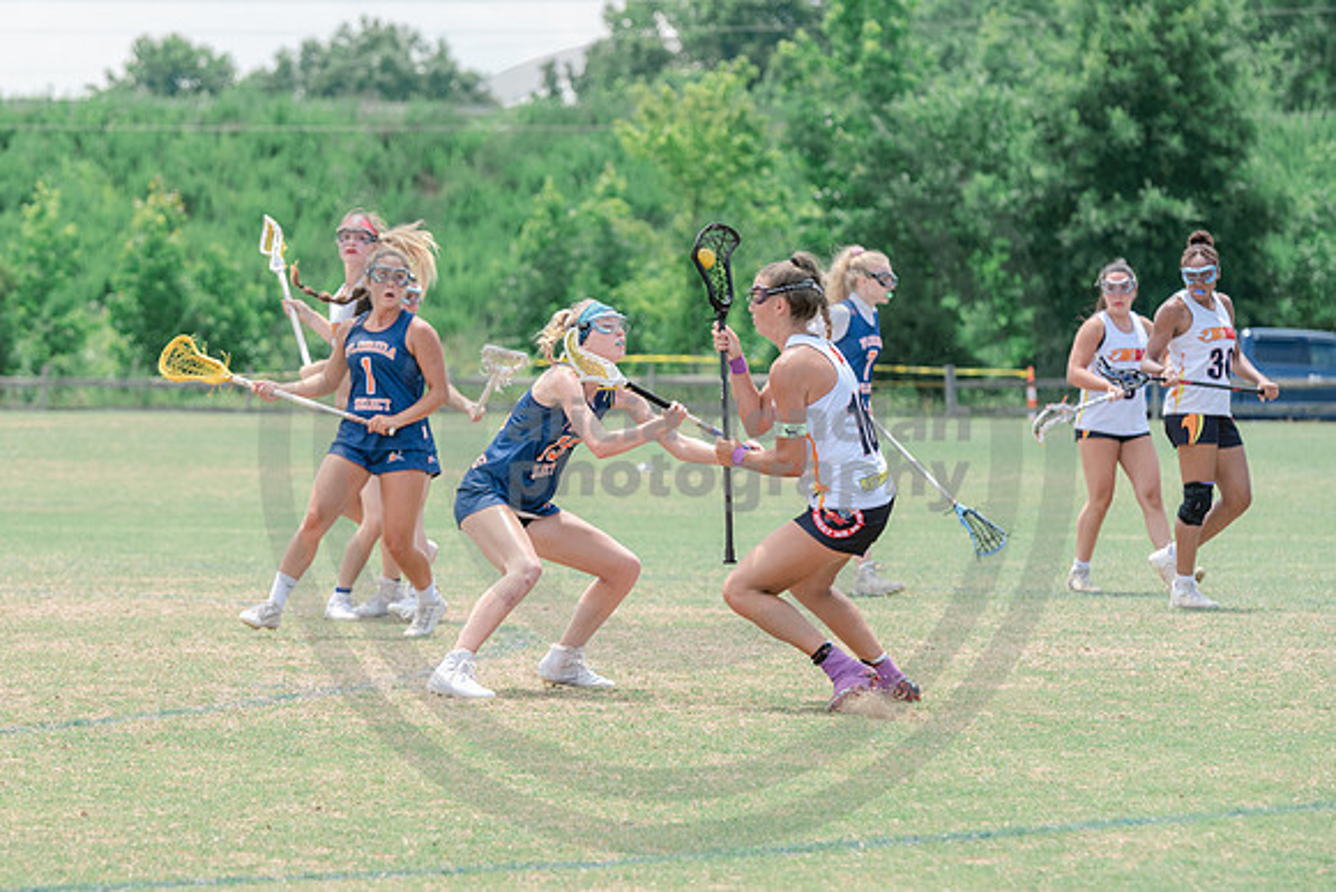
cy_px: 518
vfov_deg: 6.3
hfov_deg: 9.5
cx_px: 494
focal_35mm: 217
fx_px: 8057
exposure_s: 1/1250
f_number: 4.5
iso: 400
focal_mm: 155
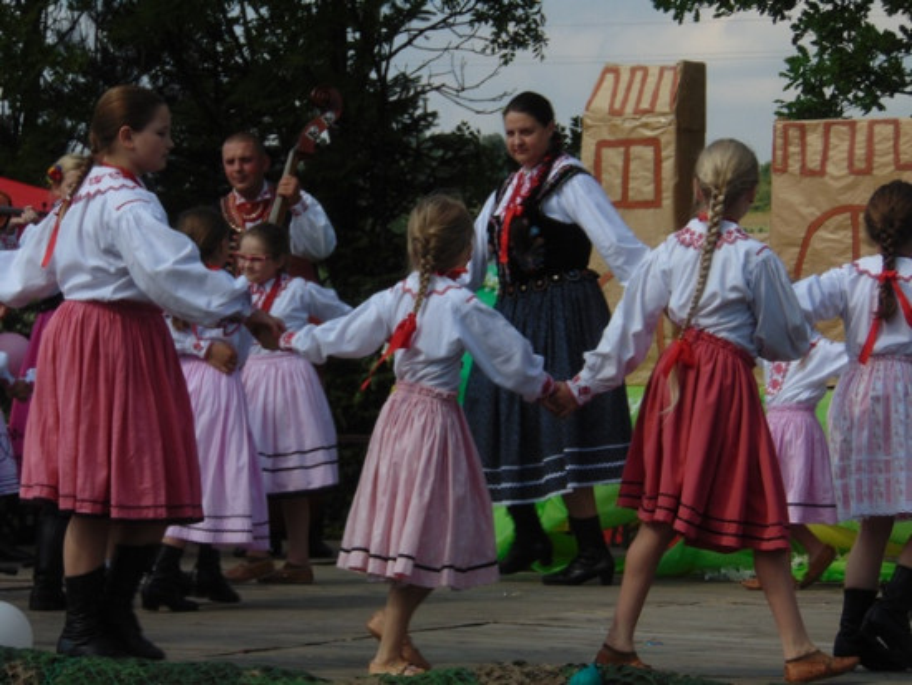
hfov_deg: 12.0
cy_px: 342
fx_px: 4323
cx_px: 456
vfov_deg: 9.1
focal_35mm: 164
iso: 80
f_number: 10.4
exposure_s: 1/200
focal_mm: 29.5
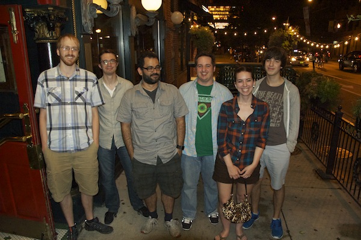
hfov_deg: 67.4
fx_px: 271
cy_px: 120
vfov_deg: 47.9
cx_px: 180
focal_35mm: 27
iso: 1600
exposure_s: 1/60
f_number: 5
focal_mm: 18
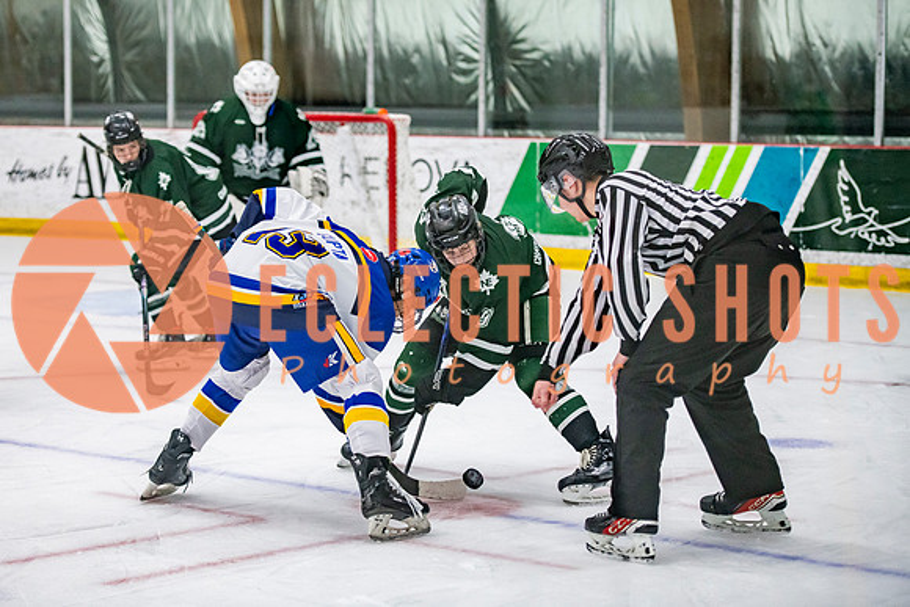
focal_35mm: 109
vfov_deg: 12.6
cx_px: 363
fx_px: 2758
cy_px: 261
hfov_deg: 18.7
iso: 2000
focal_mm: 90
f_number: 3.2
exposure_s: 1/640
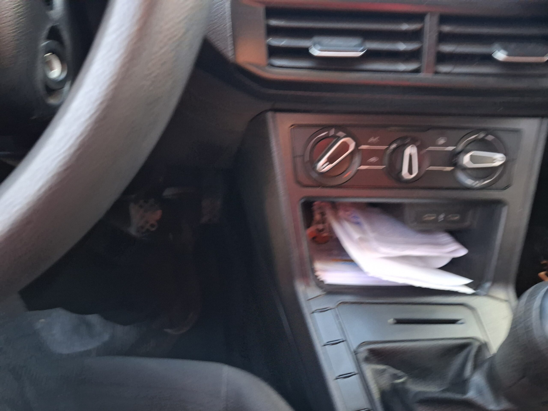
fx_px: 396
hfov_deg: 69.4
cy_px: 206
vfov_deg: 54.9
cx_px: 274
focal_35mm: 25
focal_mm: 4.69
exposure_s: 1/30
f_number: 1.8
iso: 250
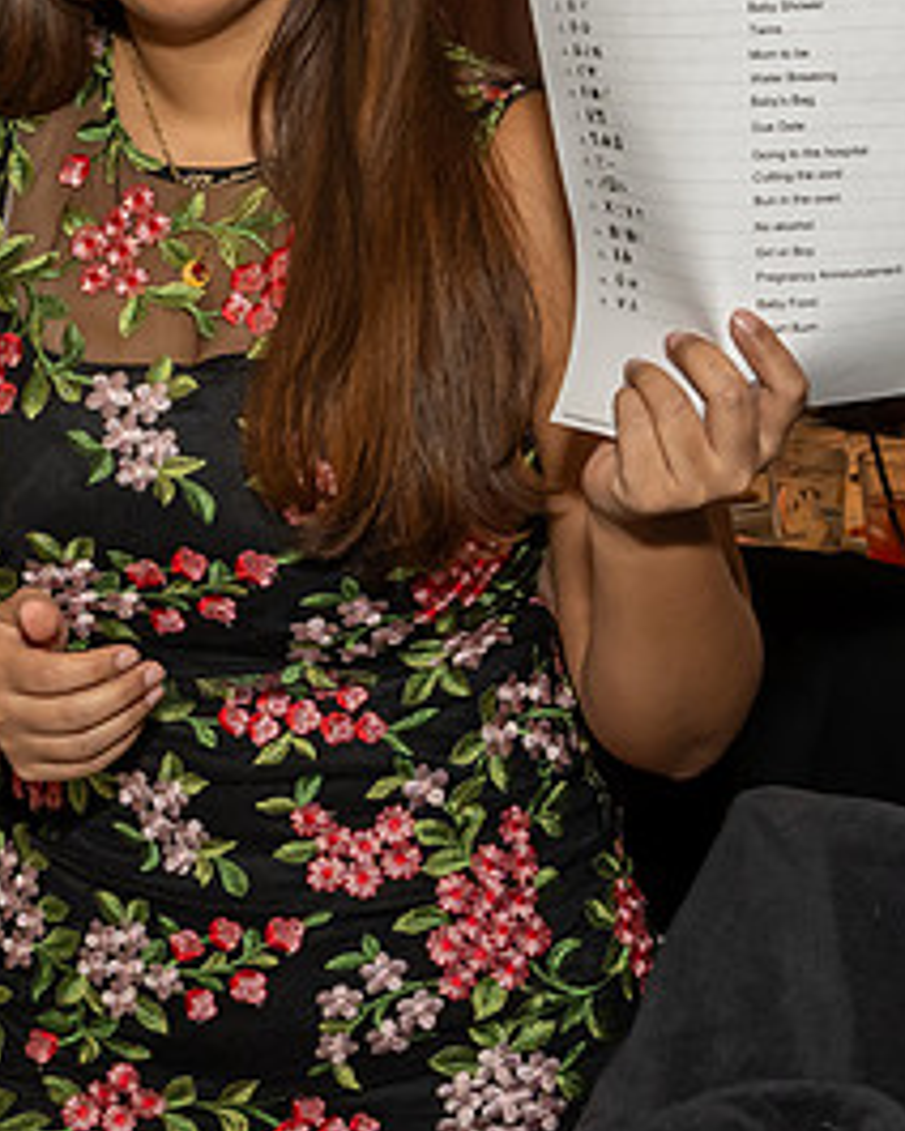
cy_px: 404
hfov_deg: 15.4
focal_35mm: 100
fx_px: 3348
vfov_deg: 19.1
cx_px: 283
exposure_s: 1/250
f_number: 7.1
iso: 1000
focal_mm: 26
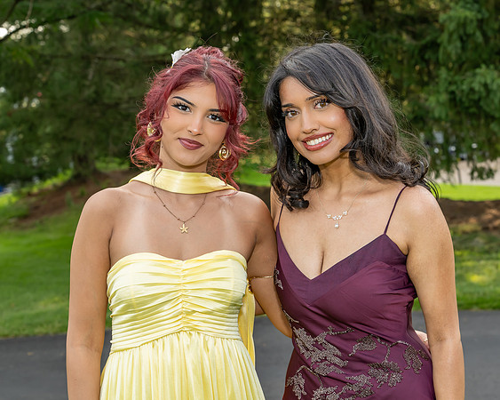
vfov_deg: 22.9
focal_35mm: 67
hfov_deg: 28.4
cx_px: 293
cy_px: 189
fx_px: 987
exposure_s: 1/250
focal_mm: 55
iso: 500
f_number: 6.3
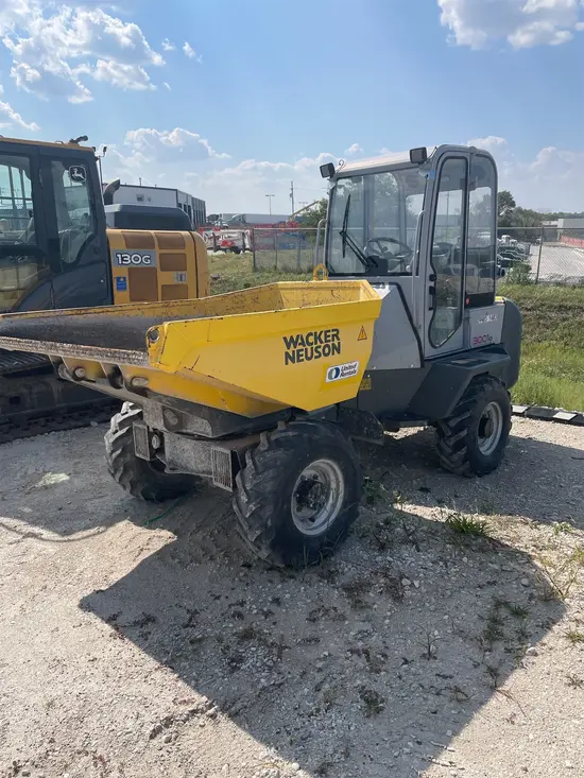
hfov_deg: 53.1
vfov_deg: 67.3
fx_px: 585
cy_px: 389
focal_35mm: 26
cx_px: 292
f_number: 1.6
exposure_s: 1/6135
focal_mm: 4.2
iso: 50
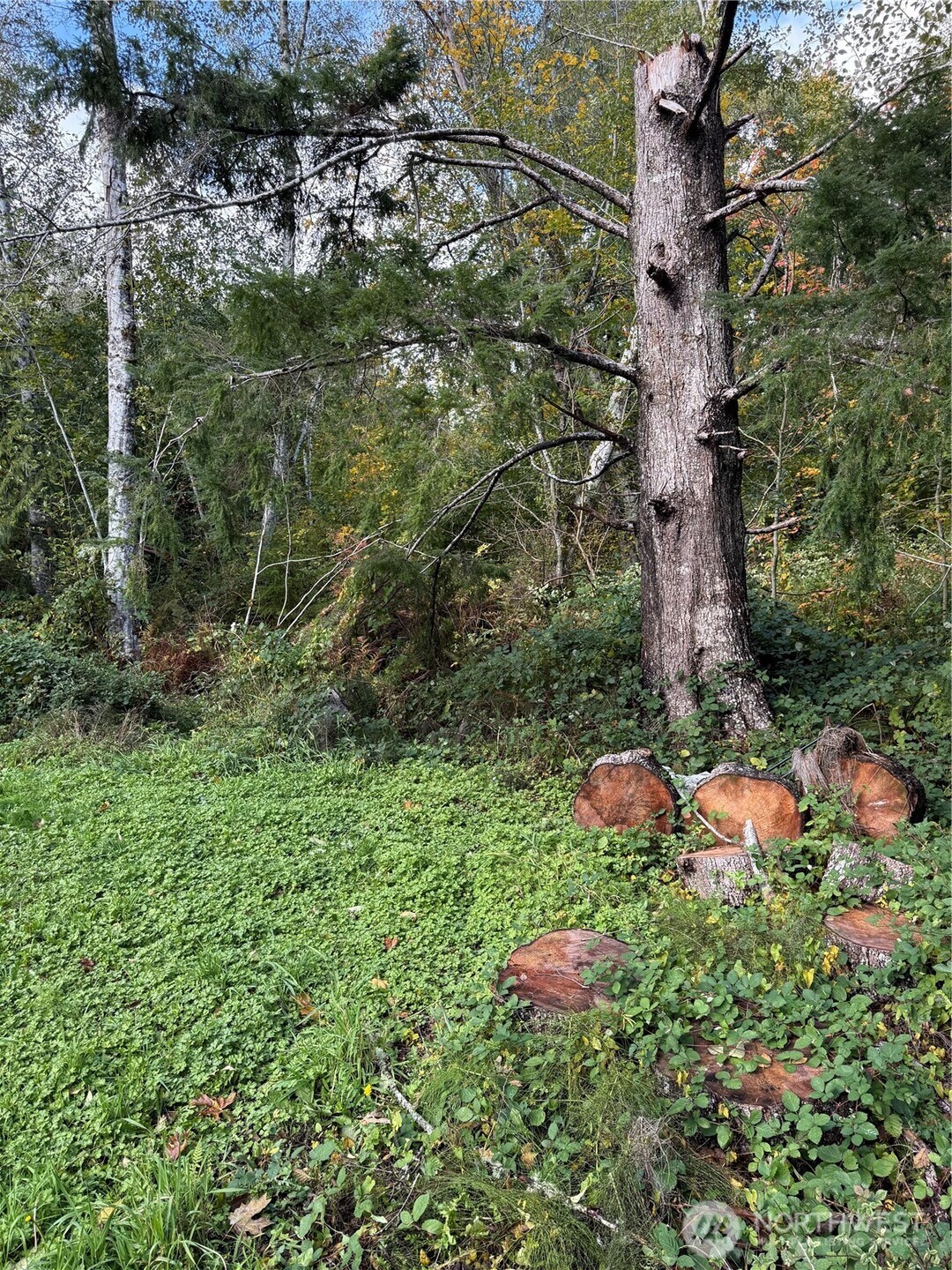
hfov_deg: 56.8
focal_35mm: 24
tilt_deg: -4.8
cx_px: 476
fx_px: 880
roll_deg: +1.5
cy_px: 635
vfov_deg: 71.6
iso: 100
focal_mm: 6.76
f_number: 1.78
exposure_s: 1/476
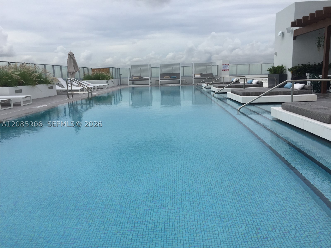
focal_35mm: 29
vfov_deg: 48.2
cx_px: 166
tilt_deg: -9.8
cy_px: 124
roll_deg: +1.4
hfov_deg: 61.7
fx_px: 277
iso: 32
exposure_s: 1/2475
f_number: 2.2
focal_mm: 4.15
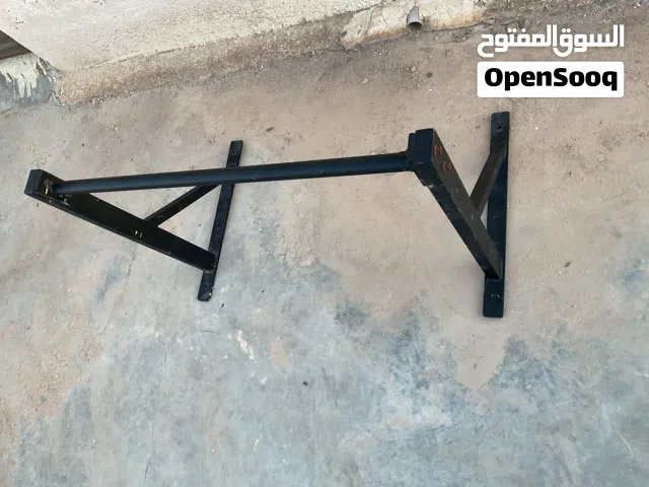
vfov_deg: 48.2
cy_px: 244
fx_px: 544
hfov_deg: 61.7
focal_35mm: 29
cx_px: 324
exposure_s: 1/120
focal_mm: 3
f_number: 1.8
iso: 40
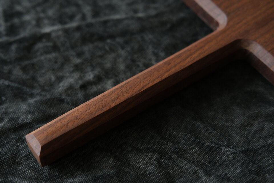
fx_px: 403
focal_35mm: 53
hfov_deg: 37.5
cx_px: 137
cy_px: 92
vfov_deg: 25.5
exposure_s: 1/60
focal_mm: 35
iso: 1250
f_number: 4.5
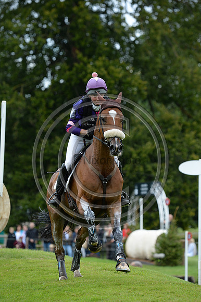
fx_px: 2180
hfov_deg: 5.3
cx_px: 100
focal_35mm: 260
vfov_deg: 7.9
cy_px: 151
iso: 1000
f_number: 6.3
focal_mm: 260
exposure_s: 1/1000
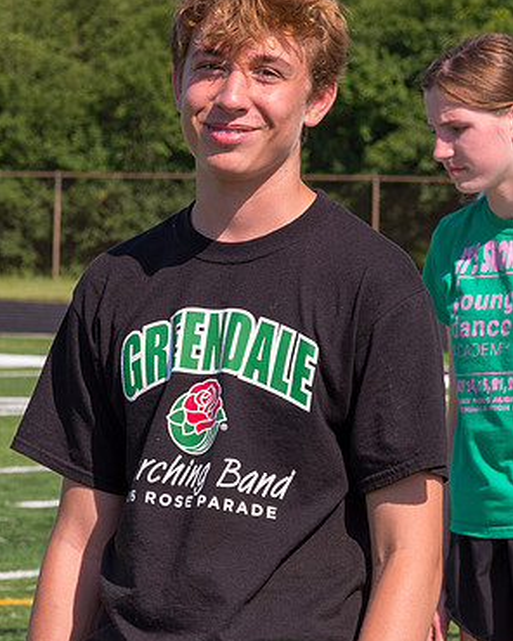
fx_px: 5029
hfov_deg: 5.8
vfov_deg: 7.3
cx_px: 264
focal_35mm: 265
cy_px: 228
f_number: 13
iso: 1250
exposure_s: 1/400
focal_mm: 120
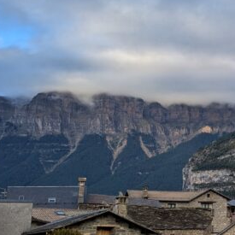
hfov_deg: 18.2
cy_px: 128
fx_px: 607
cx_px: 401
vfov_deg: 21.9
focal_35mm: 79
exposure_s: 1/549
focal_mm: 6.81
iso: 36
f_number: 1.85
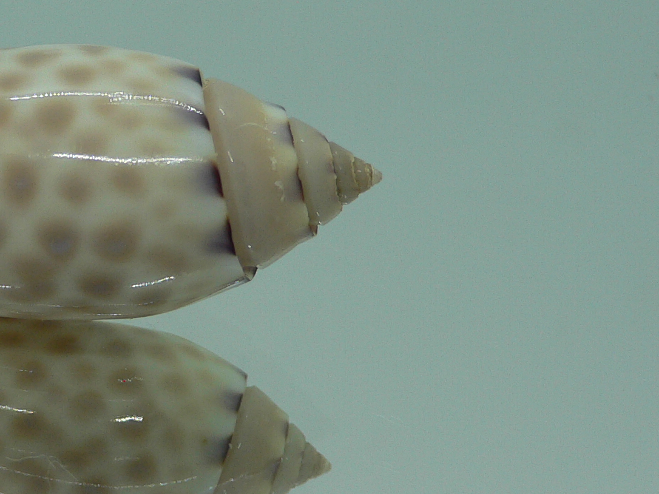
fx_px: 1237
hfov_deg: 28.6
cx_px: 56
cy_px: 291
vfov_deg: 22.6
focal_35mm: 65
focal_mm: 4.6
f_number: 2.8
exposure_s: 1/60
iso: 80
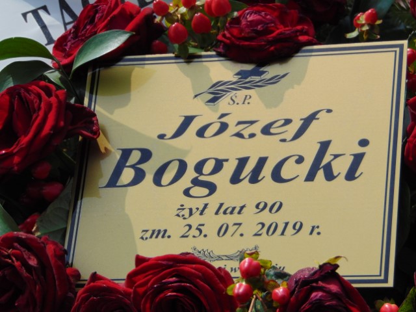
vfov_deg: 9.1
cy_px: 156
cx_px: 208
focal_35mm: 164
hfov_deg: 12.0
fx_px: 1971
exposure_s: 1/1000
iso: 80
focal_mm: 29.5
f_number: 4
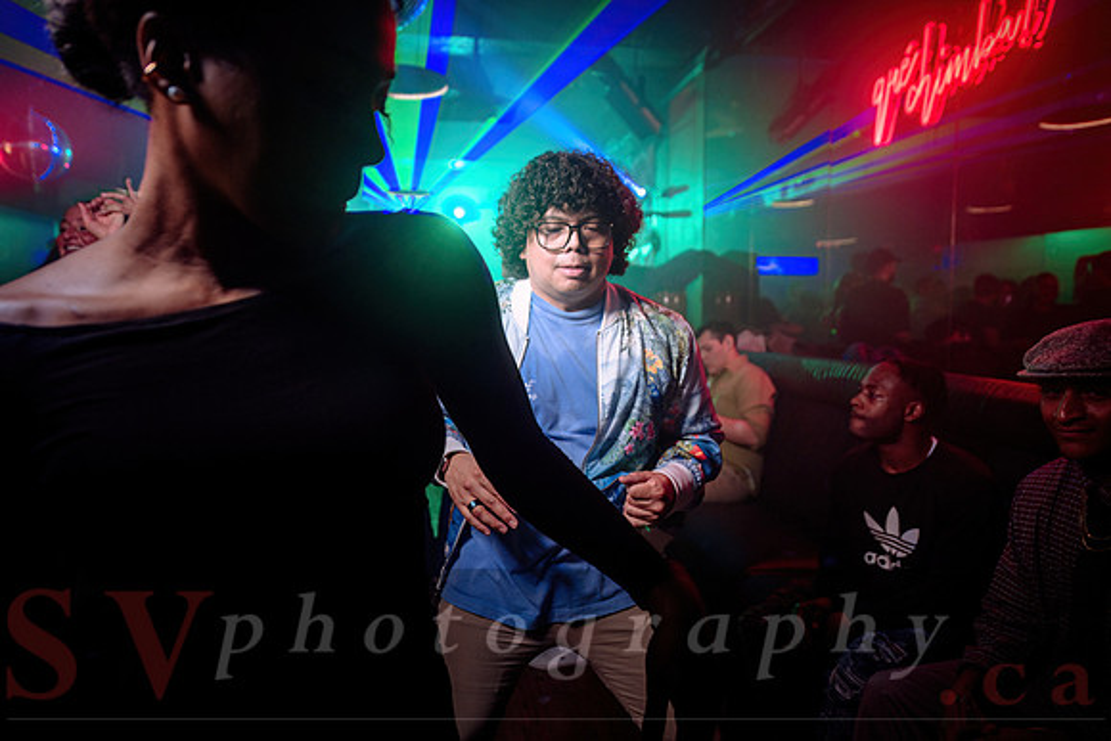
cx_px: 556
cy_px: 370
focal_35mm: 24
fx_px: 741
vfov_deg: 53.2
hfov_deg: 73.7
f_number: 2.8
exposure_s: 1/50
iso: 800
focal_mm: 24
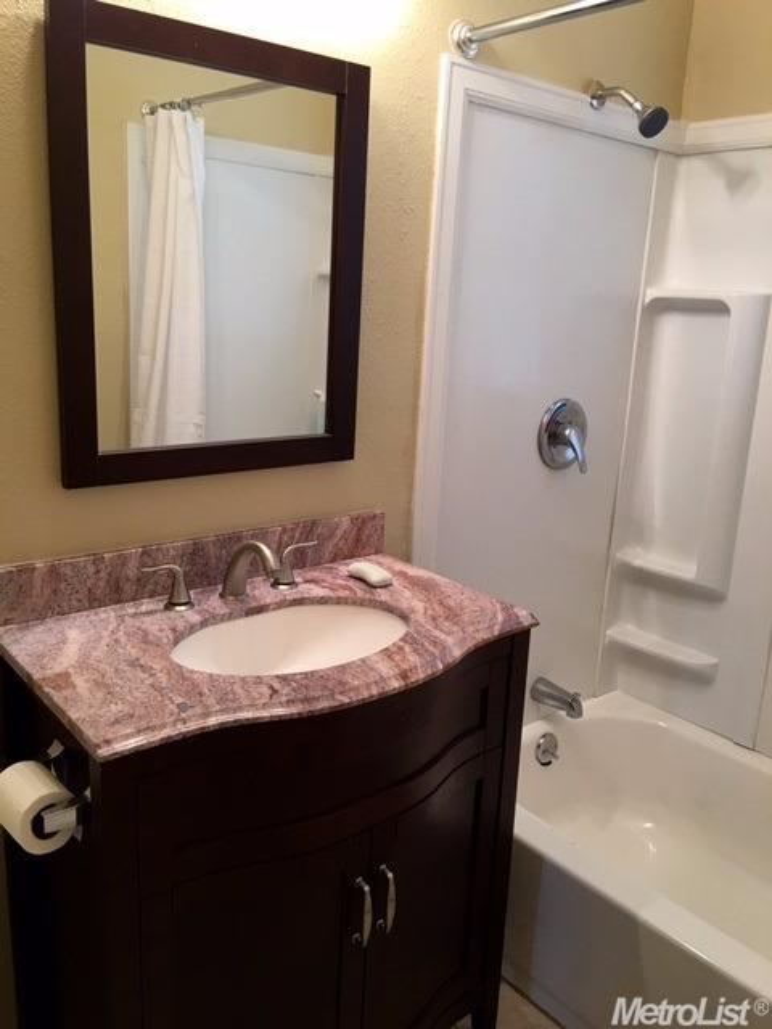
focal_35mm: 29
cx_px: 386
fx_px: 862
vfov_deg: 61.7
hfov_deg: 48.2
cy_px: 514
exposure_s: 1/15
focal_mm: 4.15
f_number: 2.2
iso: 25
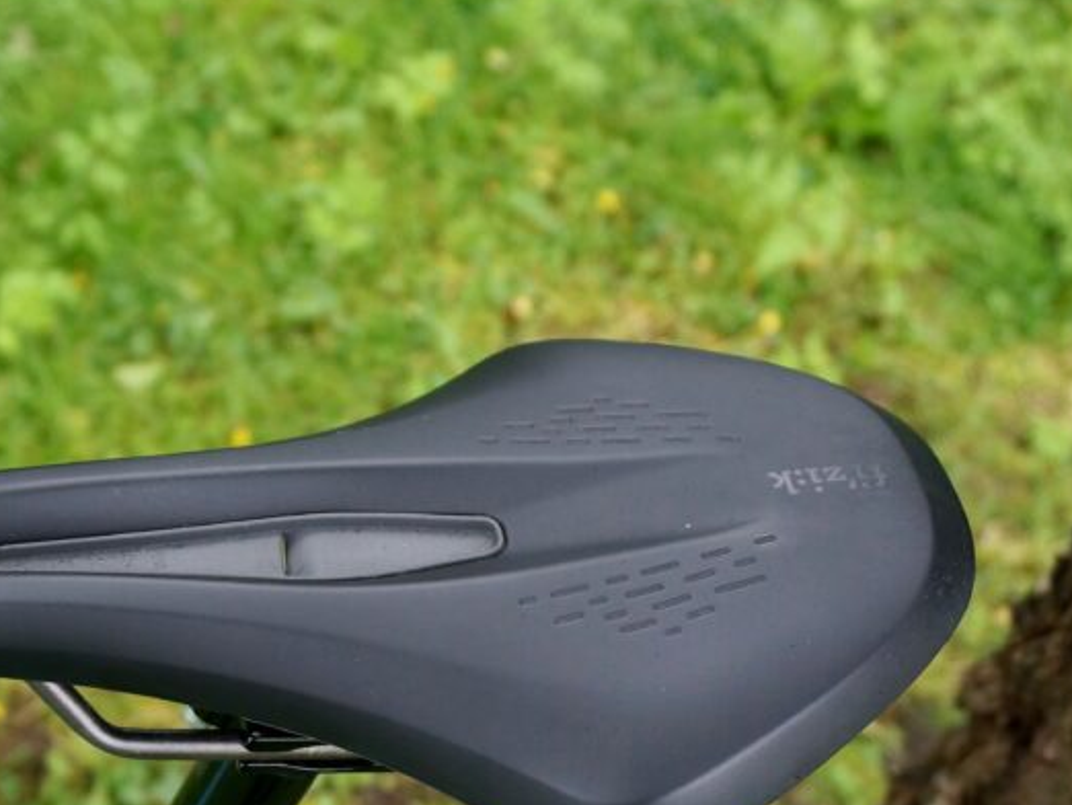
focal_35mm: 65
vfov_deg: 22.5
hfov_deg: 29.5
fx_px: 2012
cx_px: 304
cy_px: 571
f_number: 4.5
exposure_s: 1/160
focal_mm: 23
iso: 640
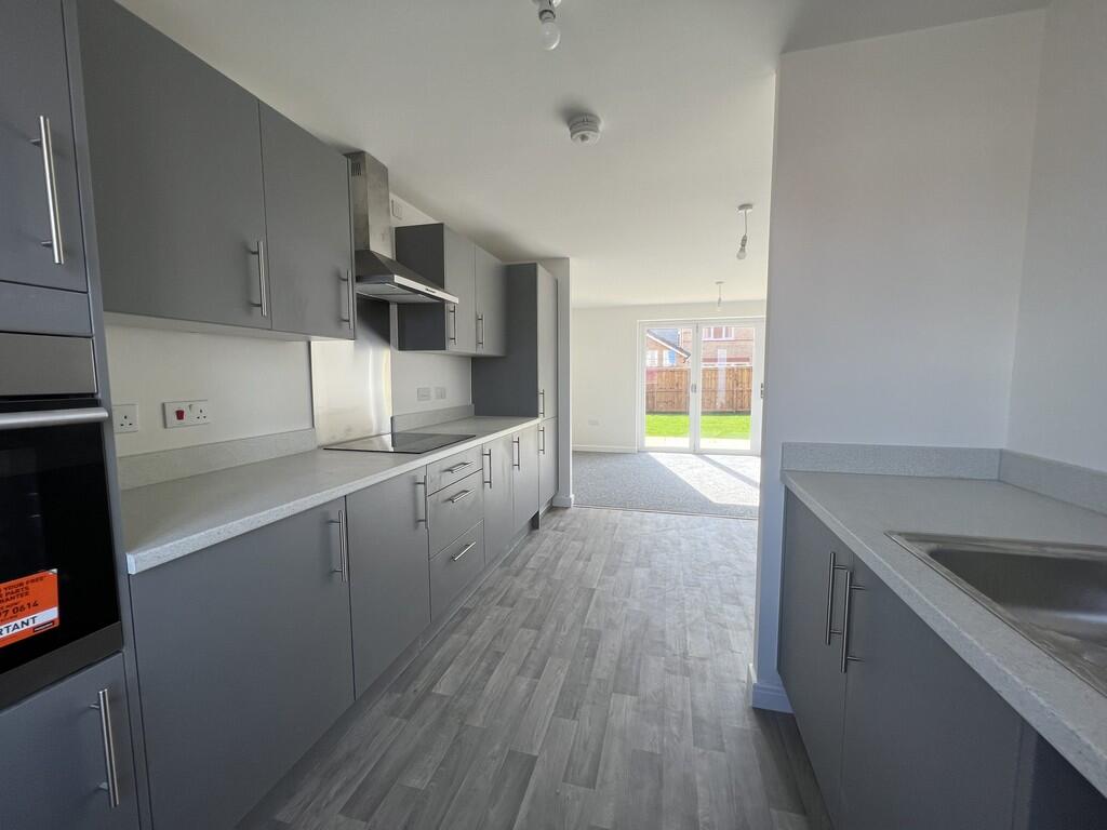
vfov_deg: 89.9
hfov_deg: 106.2
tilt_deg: -4.4
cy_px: 415
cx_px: 554
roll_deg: +0.1
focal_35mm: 13
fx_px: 416
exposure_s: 1/166
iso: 32
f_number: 1.8
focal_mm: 1.57
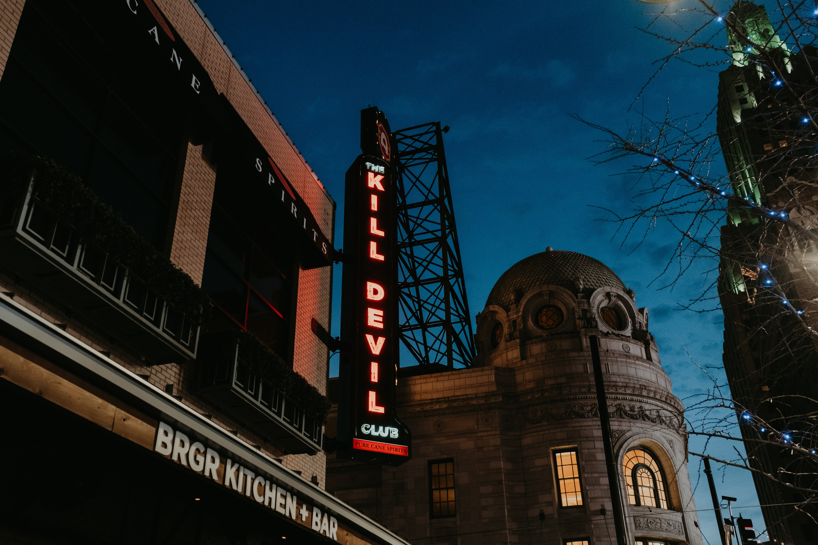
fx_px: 750
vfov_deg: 40.0
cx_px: 409
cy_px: 272
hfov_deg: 57.2
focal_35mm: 33
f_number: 3.6
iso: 800
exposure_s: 1/80
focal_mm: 22
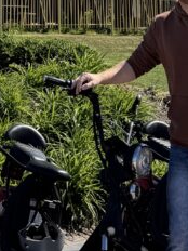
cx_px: 26
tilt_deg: +10.2
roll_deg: +0.6
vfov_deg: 16.6
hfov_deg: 13.9
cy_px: -143
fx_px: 768
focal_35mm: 106
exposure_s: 1/3953
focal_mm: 6.76
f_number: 1.78
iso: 80
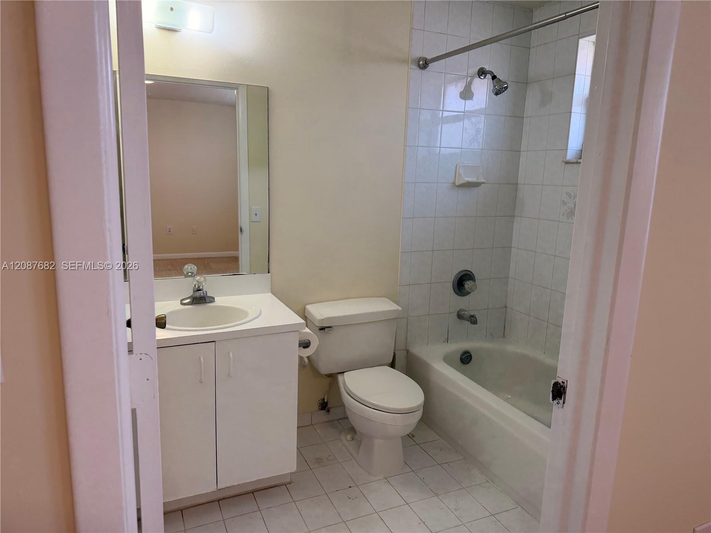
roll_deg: -1.6
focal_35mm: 24
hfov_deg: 71.6
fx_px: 493
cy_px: 266
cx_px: 356
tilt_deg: -10.2
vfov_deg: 56.8
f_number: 1.78
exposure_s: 1/215
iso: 160
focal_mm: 6.76
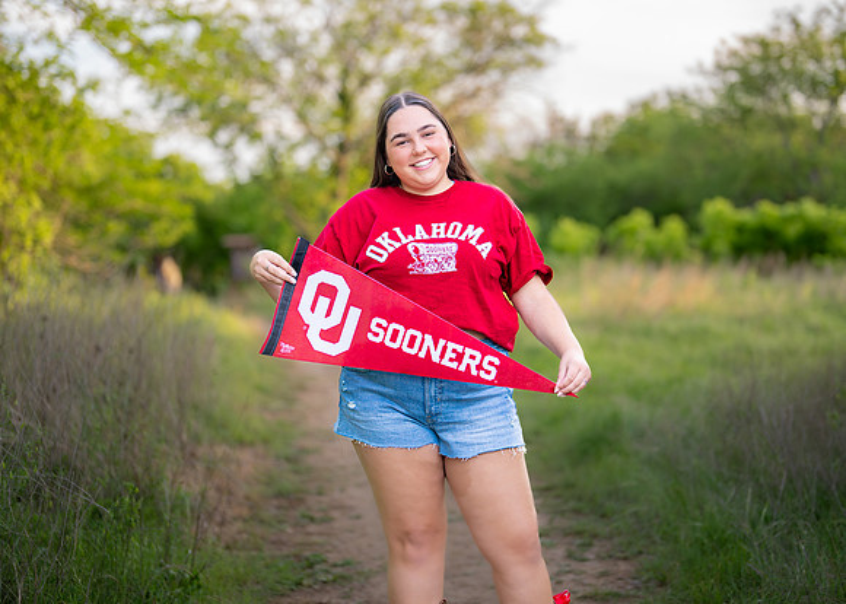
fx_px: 1461
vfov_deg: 23.3
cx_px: 433
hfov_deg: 32.3
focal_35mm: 61
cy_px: 263
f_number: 1.2
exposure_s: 1/1250
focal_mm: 50
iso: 320
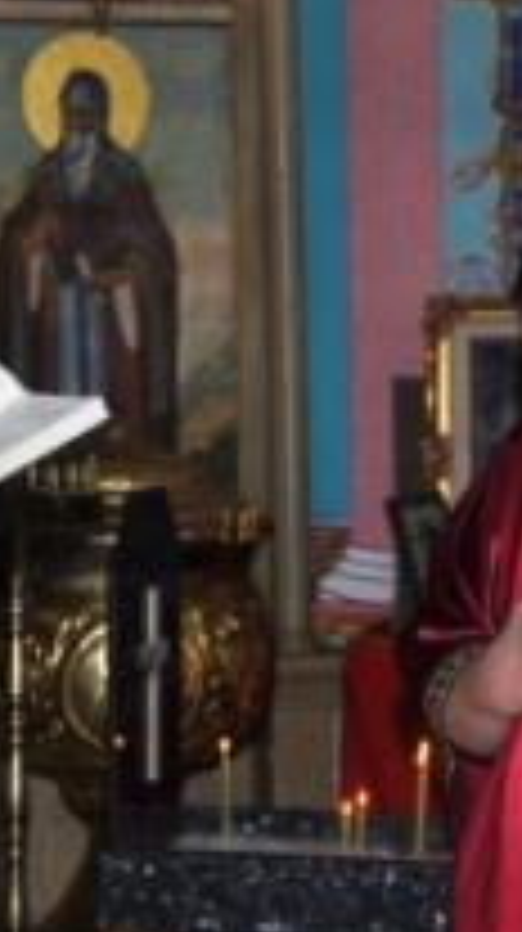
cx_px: 310
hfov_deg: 10.1
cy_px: 369
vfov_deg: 18.0
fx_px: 2940
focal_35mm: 119
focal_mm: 35
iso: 200
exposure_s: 1/200
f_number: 4.2
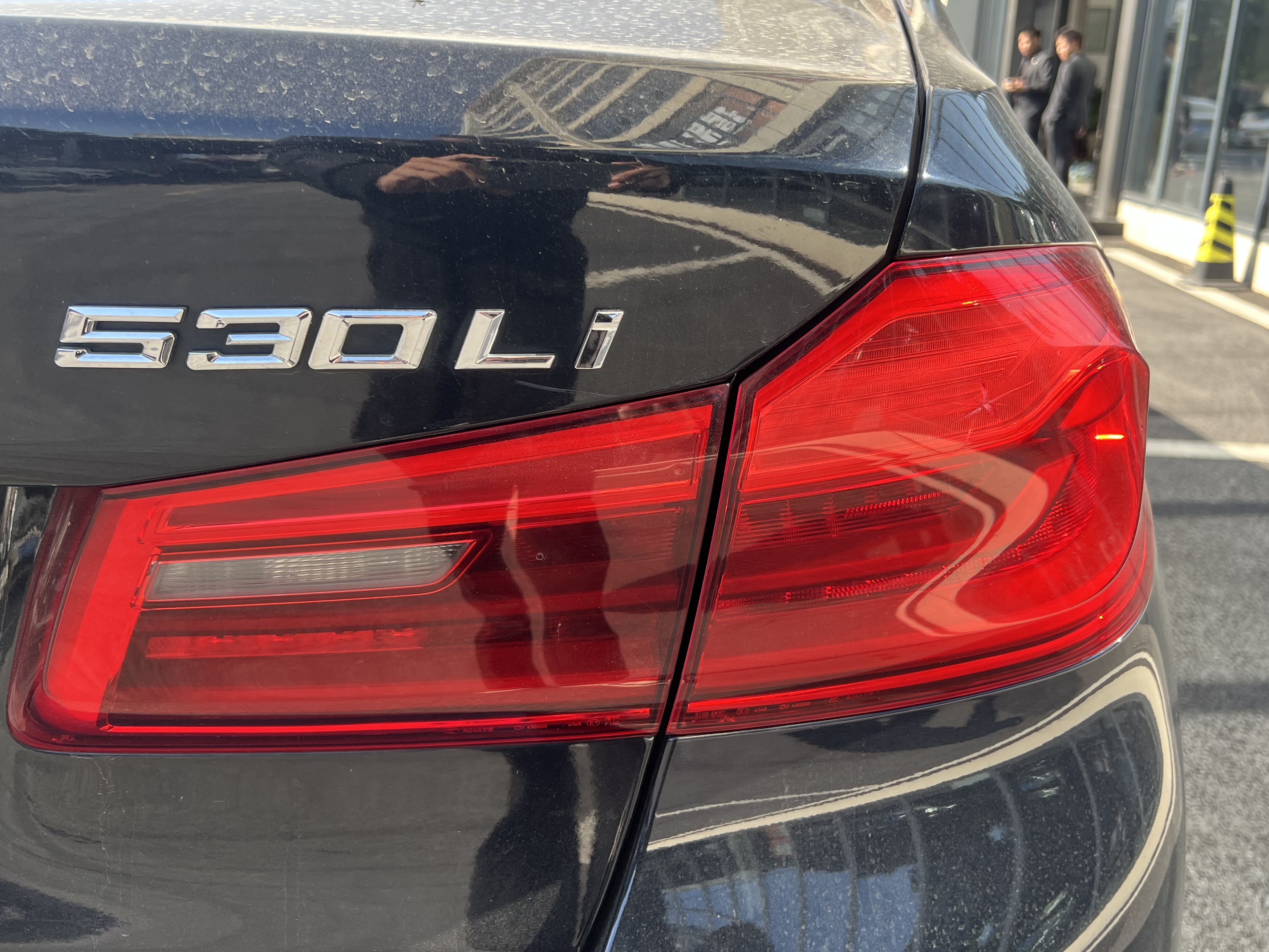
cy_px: 451
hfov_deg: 59.9
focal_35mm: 30
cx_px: 660
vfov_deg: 46.8
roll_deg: -1.2
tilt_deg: -15.5
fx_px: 1100
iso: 50
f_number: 1.5
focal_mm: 5.7
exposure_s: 1/502
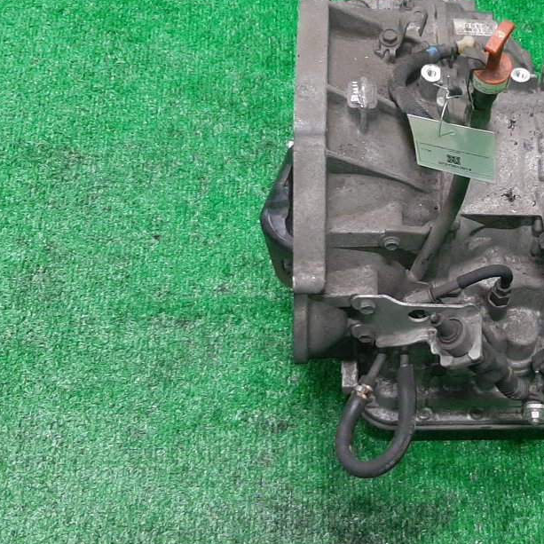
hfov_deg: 30.7
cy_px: 260
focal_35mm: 54
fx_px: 960
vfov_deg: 31.6
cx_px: 450
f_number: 1.7
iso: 167
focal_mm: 3.93
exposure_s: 1/50
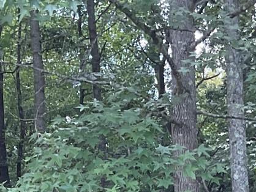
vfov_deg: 9.7
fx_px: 1051
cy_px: 401
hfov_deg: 13.9
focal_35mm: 142
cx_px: 127
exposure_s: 1/120
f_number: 1.8
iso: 25
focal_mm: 3
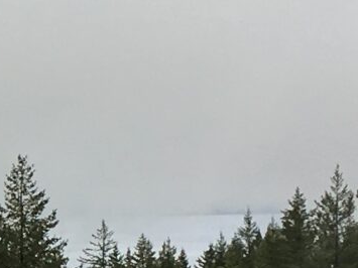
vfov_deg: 7.1
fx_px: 2161
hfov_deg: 8.9
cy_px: 289
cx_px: -384
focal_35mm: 209
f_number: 2.2
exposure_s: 1/390
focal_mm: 4.15
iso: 25
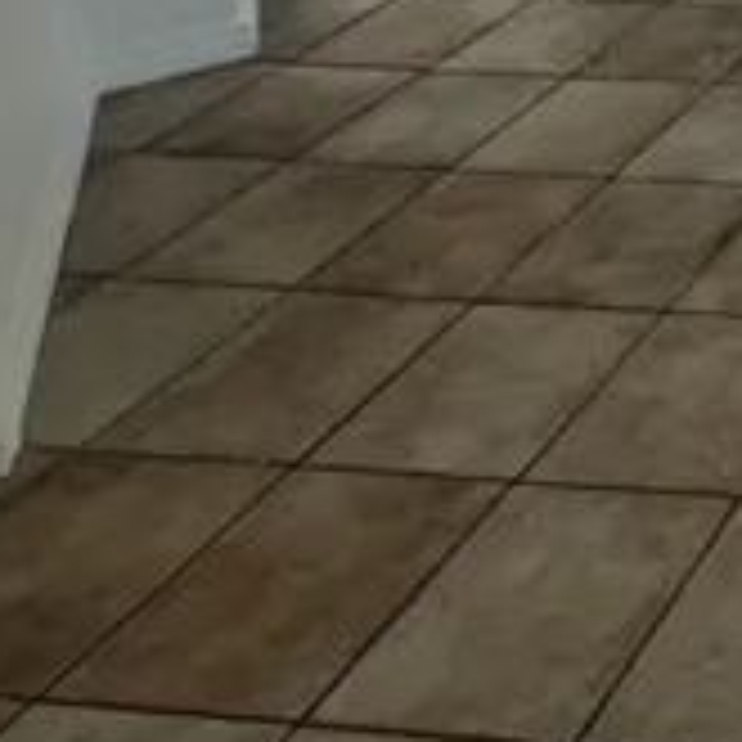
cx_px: 1437
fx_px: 1358
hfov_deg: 19.5
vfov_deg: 23.3
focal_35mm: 56
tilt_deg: -9.3
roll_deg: +0.0
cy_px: -423
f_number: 2.2
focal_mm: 2.22
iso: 200
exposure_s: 1/60
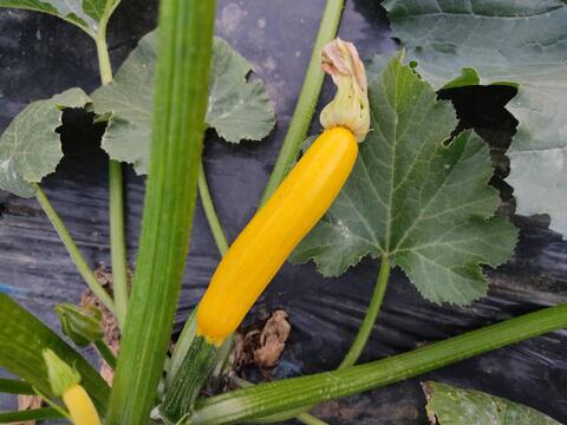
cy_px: 212
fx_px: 426
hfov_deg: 67.3
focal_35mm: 26
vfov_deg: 53.1
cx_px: 284
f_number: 1.79
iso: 106
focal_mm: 4.74
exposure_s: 1/50
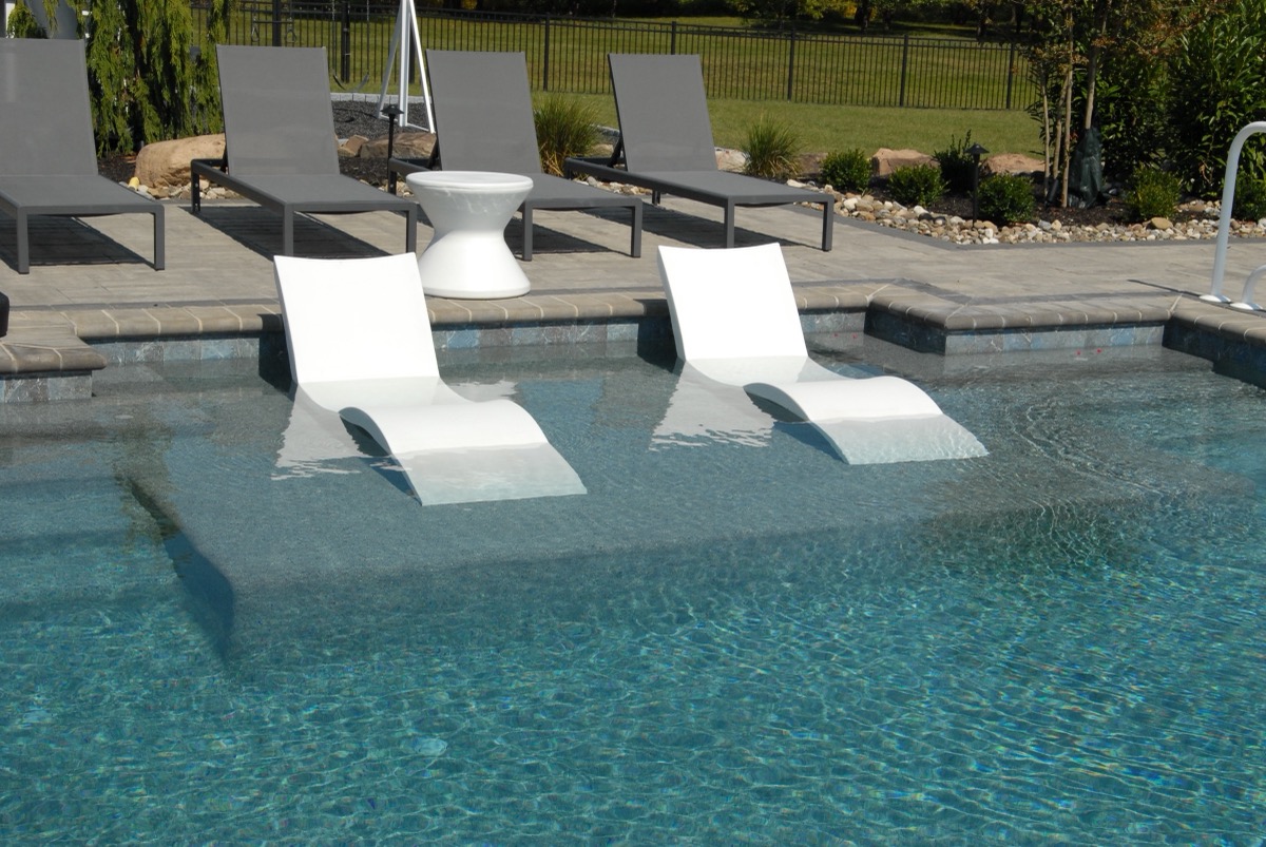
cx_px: 633
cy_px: 424
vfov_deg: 22.7
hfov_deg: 33.4
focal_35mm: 60
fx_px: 2112
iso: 400
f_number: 11
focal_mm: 40
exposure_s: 1/1000
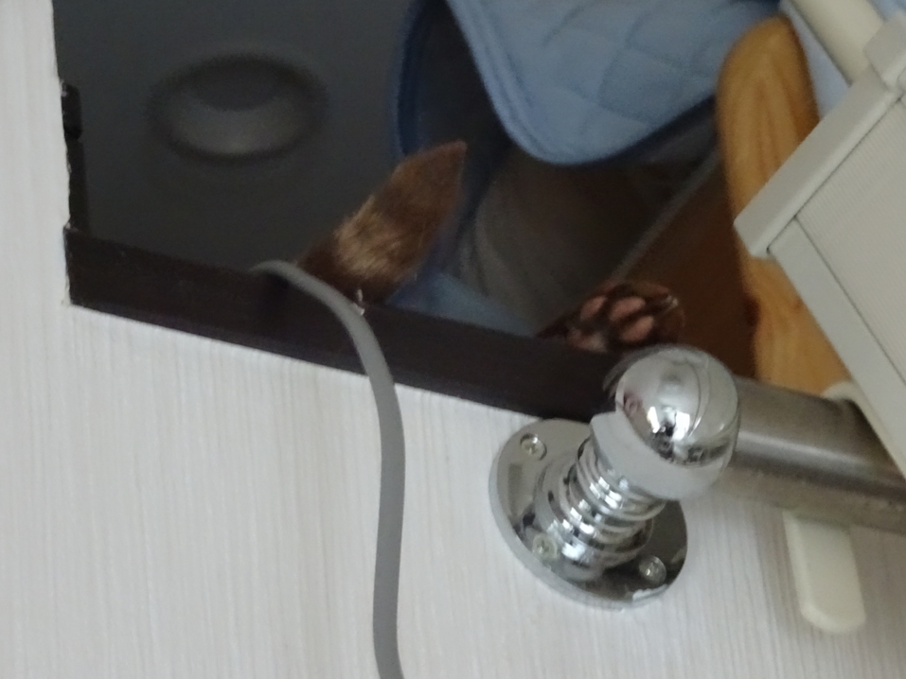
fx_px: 5602
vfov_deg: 6.9
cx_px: 460
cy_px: 340
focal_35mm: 214
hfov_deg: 9.2
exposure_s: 1/13
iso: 2500
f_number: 6.3
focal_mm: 34.17
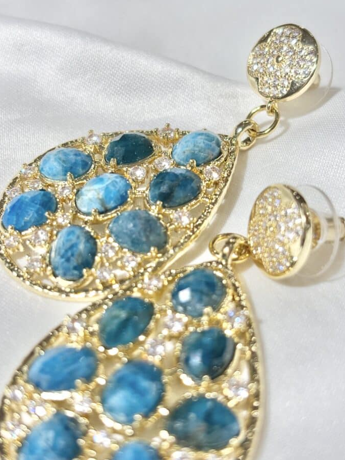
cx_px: 176
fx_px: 784
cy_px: 208
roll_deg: +6.4
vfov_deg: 32.7
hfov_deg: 24.8
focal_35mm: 59
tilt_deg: -41.0
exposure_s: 1/209
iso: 32
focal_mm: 5.96
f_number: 1.6
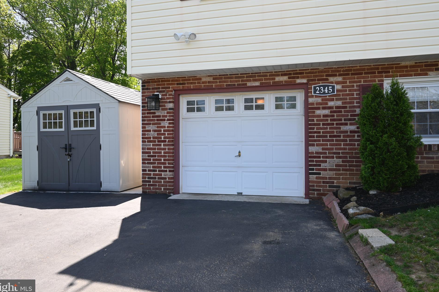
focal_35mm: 26
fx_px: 317
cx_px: 222
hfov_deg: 69.4
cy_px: 138
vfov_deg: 49.5
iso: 100
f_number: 5
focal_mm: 16
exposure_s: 1/200
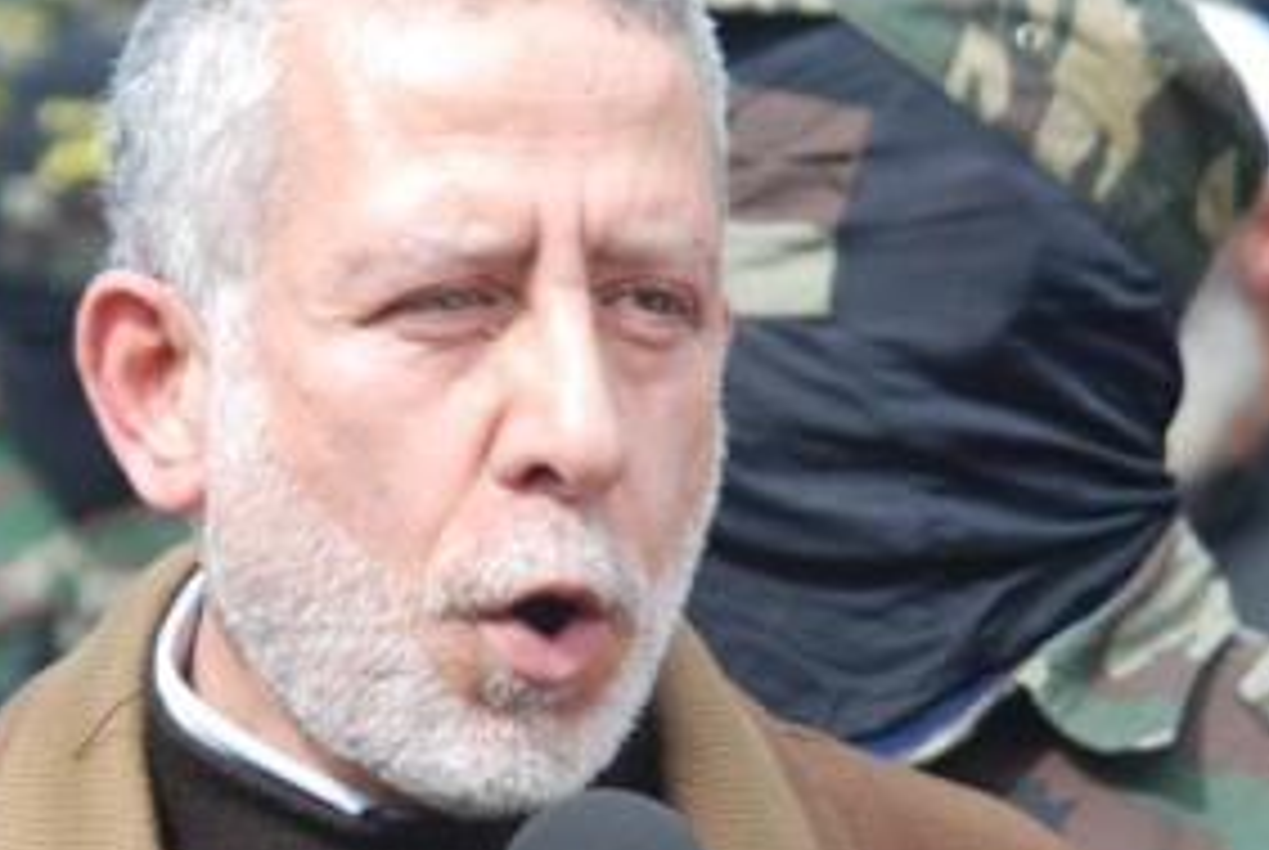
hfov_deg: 7.9
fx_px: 9215
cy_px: 438
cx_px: 536
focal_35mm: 261
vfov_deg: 5.3
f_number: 5.6
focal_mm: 100
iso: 200
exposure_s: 1/250
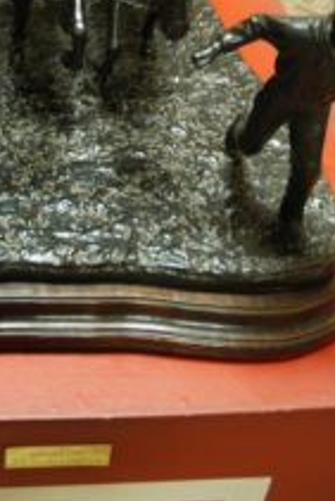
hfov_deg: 20.9
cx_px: 51
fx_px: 892
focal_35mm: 64
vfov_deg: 29.0
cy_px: -24
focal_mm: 18
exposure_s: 1/4
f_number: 3.5
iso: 400
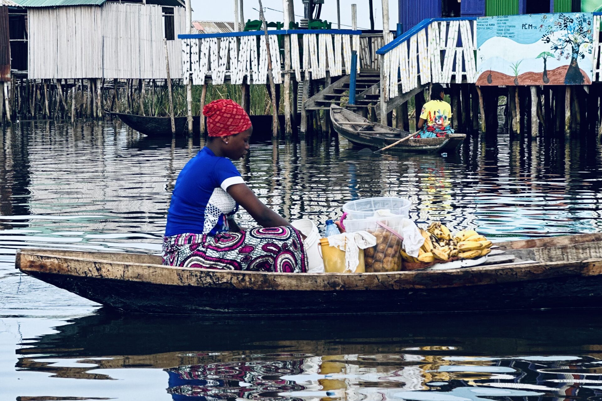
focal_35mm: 107
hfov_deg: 19.1
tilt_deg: -1.8
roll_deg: -2.0
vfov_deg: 12.8
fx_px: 1789
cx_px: 301
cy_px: 206
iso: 25
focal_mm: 9
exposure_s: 1/242
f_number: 2.8
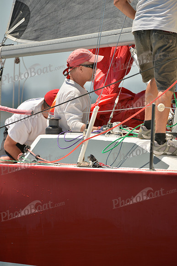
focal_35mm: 400
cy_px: 133
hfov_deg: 3.4
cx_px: 88
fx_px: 2948
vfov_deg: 5.2
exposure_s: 1/1600
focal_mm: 400
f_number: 4.5
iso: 200
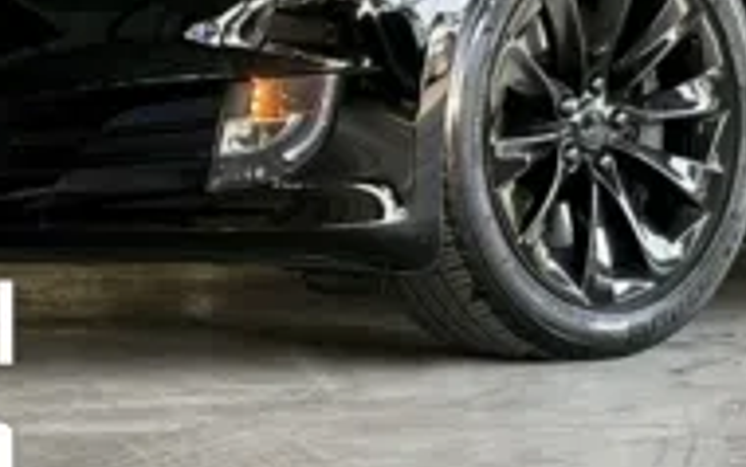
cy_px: -286
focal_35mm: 186
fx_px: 3784
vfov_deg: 6.9
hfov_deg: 11.2
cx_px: 605
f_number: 1.6
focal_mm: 5.96
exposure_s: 1/141
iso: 50
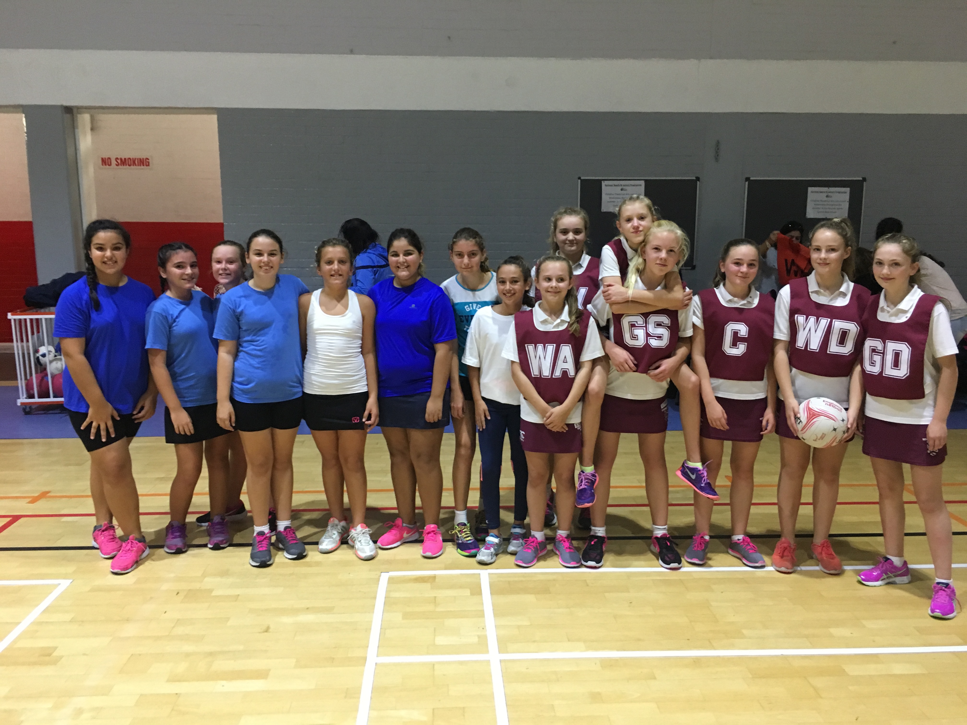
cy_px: 362
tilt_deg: -10.2
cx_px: 484
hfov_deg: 61.7
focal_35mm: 29
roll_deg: -0.5
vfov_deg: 48.2
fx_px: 810
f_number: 2.2
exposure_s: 1/33
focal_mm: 4.15
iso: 200
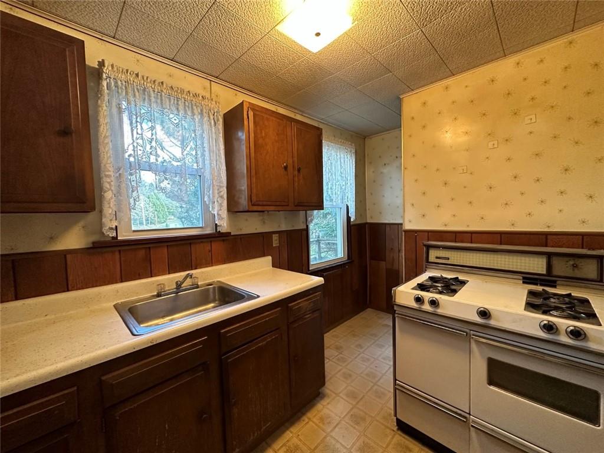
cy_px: 226
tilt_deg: -2.9
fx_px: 244
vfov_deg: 85.7
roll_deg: +1.5
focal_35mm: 14
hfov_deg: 102.1
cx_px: 302
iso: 320
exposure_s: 1/60
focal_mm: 2.22
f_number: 2.2
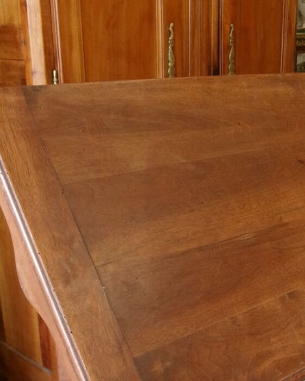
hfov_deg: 28.7
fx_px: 587
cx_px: 228
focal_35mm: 52
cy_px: 223
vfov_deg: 35.9
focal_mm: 5.1
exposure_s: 1/34
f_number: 3.9
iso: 225
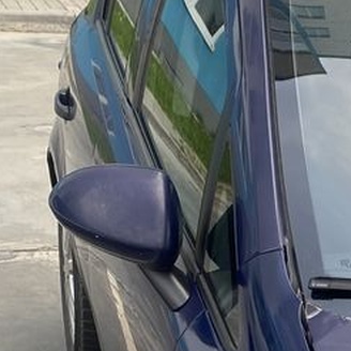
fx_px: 1285
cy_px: 444
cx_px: 582
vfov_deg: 14.9
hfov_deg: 14.2
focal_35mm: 112
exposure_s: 1/127
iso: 32
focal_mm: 4.25
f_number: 1.8
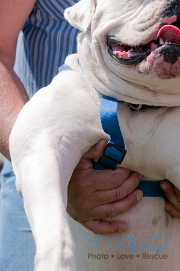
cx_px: 90
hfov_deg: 11.4
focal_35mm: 120
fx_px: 902
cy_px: 136
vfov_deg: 17.1
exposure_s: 1/640
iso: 200
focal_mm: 80
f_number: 5.6
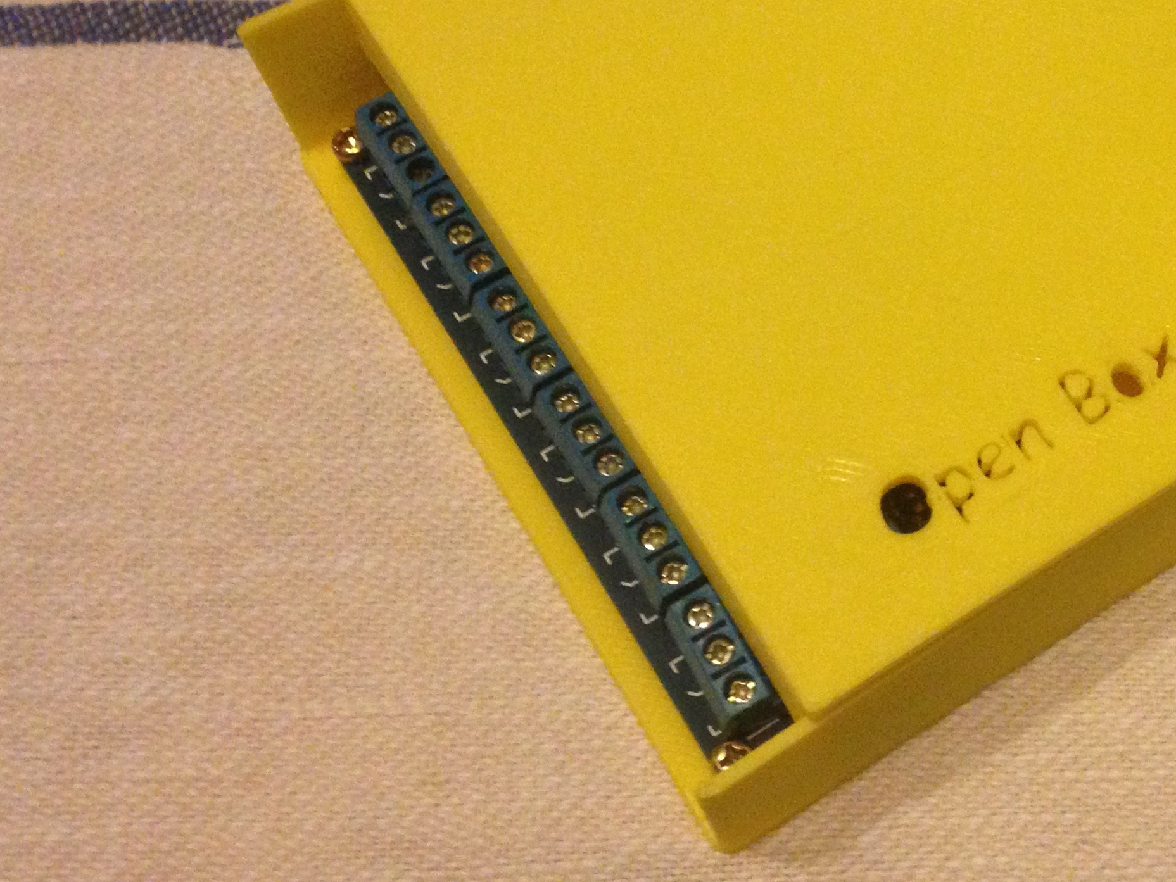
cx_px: 940
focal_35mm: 58
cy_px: 298
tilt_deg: -63.9
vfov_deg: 25.1
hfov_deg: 32.3
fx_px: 1971
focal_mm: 4.12
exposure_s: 1/17
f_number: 2.4
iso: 400
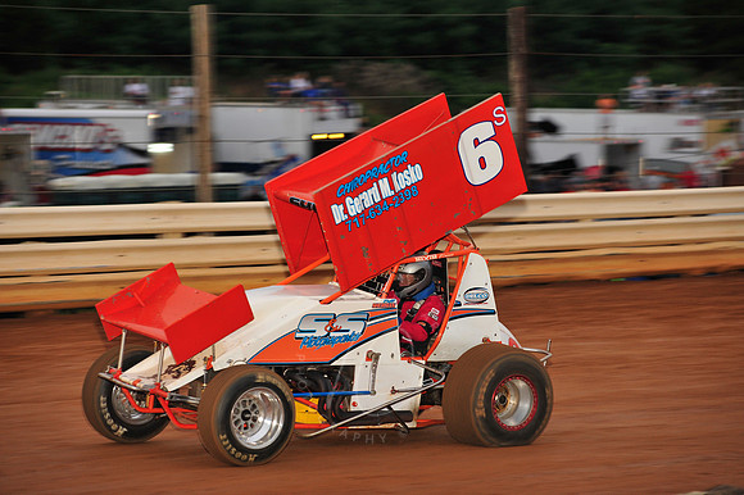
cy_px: 248
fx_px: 3511
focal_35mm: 170
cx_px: 372
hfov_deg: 12.1
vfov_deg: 8.1
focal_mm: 170
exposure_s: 1/320
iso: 800
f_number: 6.3
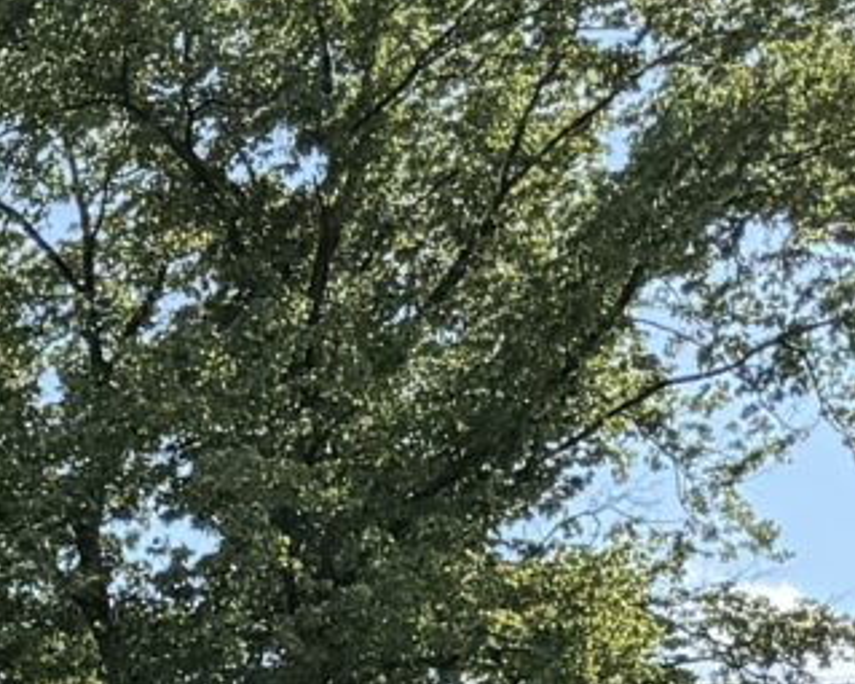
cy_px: 2299
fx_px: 4756
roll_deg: +2.4
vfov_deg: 7.0
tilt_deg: +7.5
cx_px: -1804
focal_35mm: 188
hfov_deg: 8.4
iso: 80
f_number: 1.78
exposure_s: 1/4167
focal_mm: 6.76
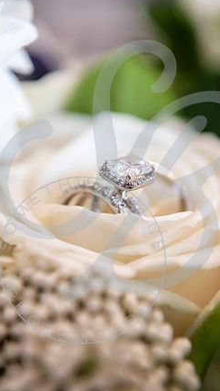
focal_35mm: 76
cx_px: 123
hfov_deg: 15.9
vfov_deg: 27.9
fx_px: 788
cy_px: 192
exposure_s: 1/160
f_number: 5
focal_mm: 70
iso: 1600
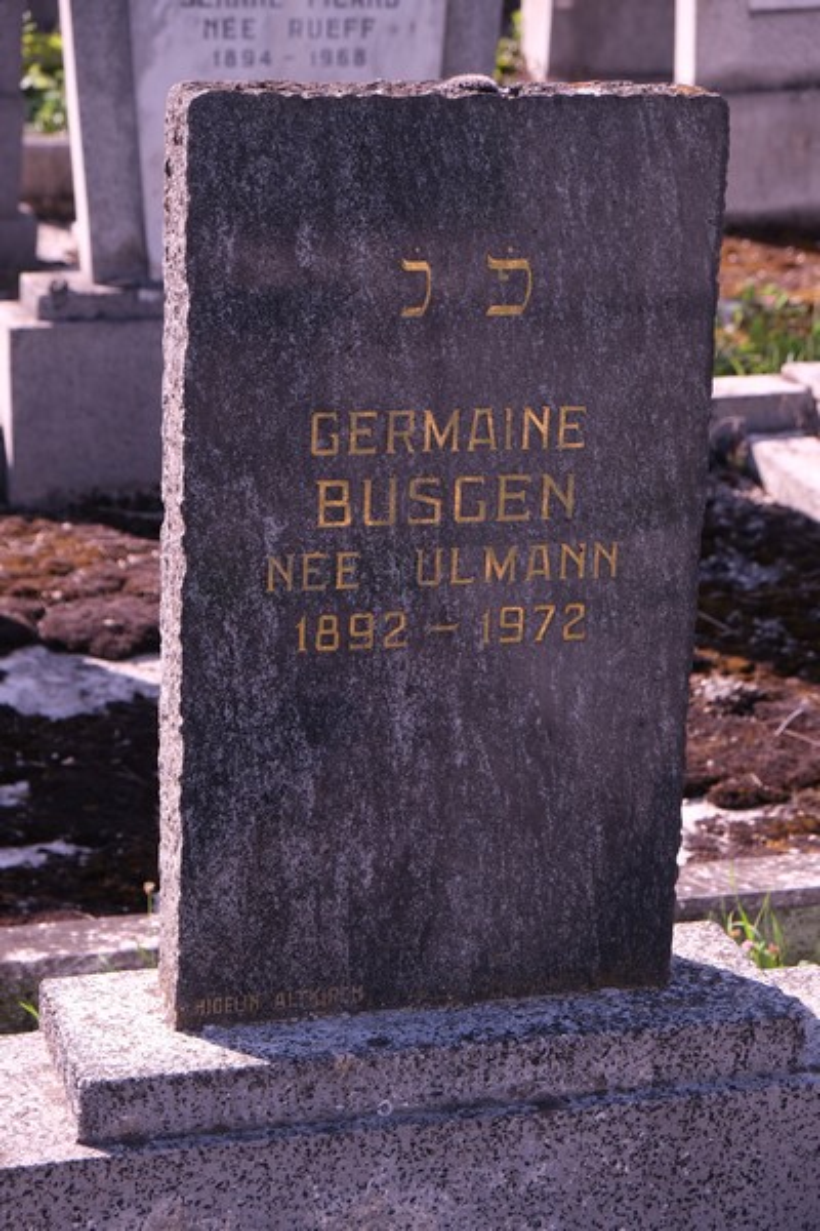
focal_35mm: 79
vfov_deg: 25.7
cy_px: 616
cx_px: 410
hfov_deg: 17.3
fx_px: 2699
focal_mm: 52.7
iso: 160
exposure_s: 1/200
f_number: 5.6
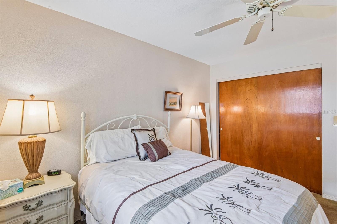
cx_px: 168
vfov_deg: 73.7
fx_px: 150
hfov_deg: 96.7
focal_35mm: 16
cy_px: 112
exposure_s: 1/13
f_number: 8
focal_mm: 16
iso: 400
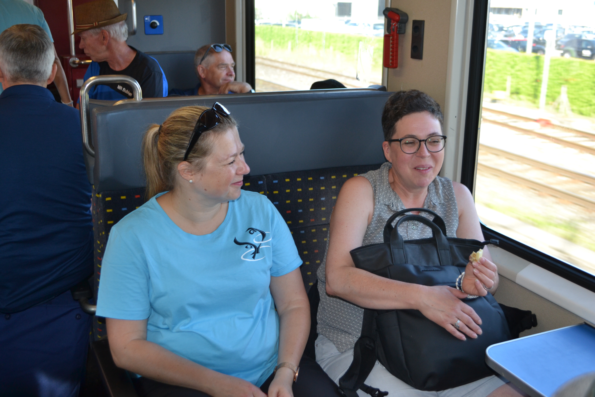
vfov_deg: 34.2
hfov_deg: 49.6
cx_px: 298
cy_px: 198
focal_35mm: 39
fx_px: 644
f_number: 4.2
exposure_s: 1/125
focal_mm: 26
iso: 400
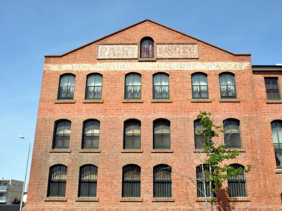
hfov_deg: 53.2
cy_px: 106
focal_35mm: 35
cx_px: 150
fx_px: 281
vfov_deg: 41.2
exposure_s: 1/160
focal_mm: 21
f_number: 13
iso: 200
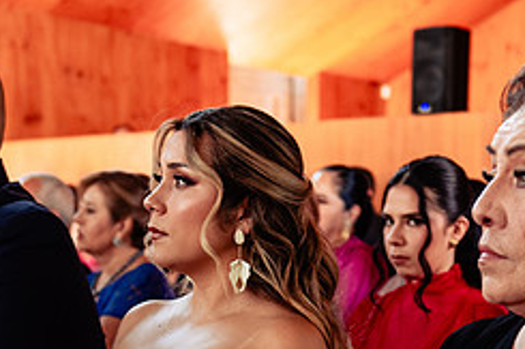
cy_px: 395
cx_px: 275
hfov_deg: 21.0
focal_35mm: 97
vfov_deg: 13.8
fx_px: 1414
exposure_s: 1/250
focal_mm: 38
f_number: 3.2
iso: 800
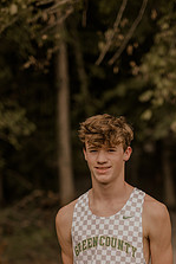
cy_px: 237
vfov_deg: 19.8
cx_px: 130
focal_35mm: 101
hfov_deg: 13.5
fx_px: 739
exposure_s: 1/1000
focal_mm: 50
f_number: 1.4
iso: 64
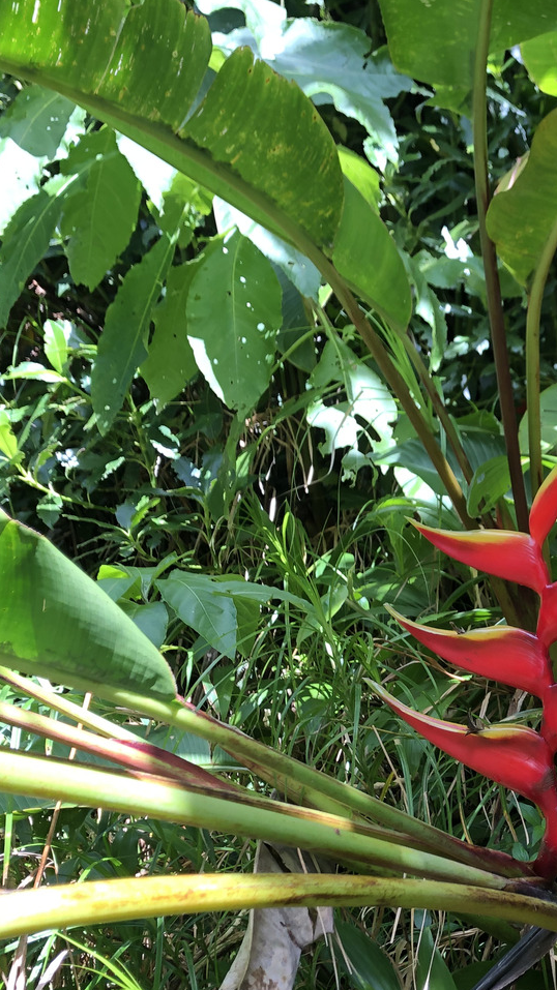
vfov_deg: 40.1
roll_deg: +3.0
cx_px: 568
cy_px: 656
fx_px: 1340
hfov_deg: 22.5
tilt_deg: -1.2
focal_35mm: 51
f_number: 1.8
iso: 40
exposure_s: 1/120
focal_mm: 4
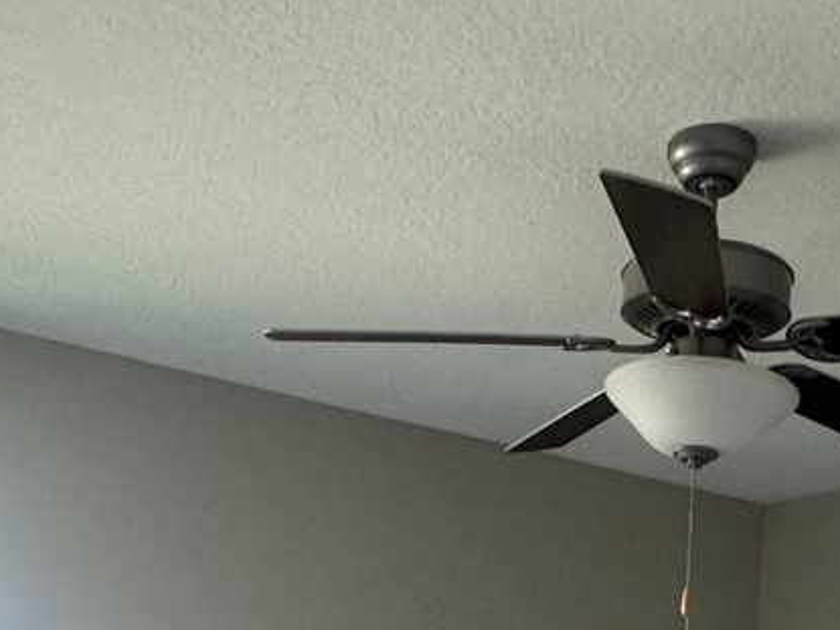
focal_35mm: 54
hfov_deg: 35.1
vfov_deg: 21.7
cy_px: 987
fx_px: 1310
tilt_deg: -9.9
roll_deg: -2.6
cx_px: 575
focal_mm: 2.22
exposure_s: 1/60
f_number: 2.2
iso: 160
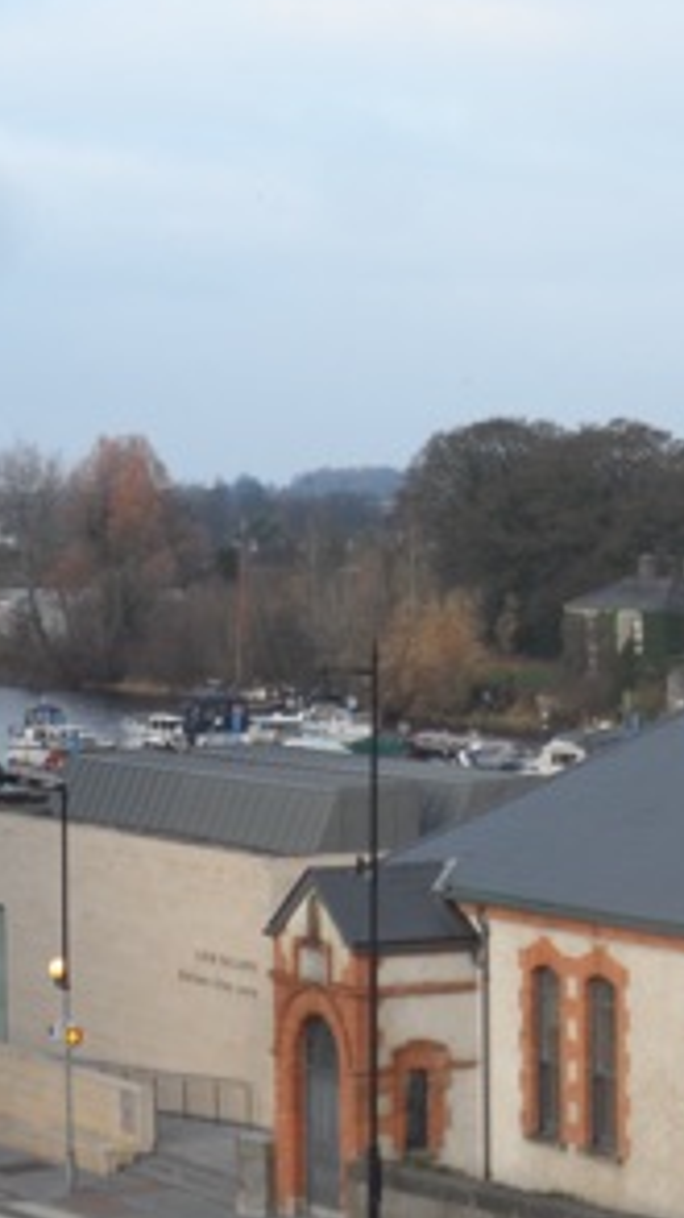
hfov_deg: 9.2
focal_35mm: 130
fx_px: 4199
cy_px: 721
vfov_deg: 16.5
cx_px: 821
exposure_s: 1/90
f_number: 4.3
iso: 80
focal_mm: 11.9
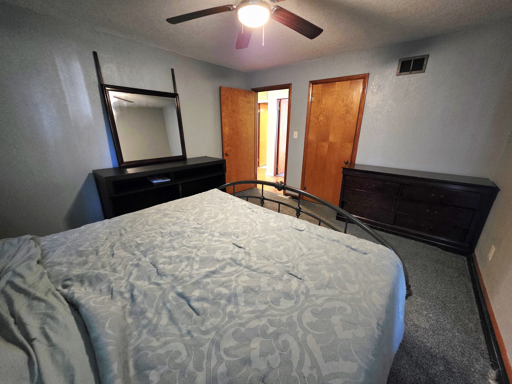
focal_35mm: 13
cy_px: 192
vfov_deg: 89.9
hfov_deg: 106.2
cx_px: 256
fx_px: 192
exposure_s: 1/40
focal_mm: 2.2
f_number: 1.9
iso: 1000
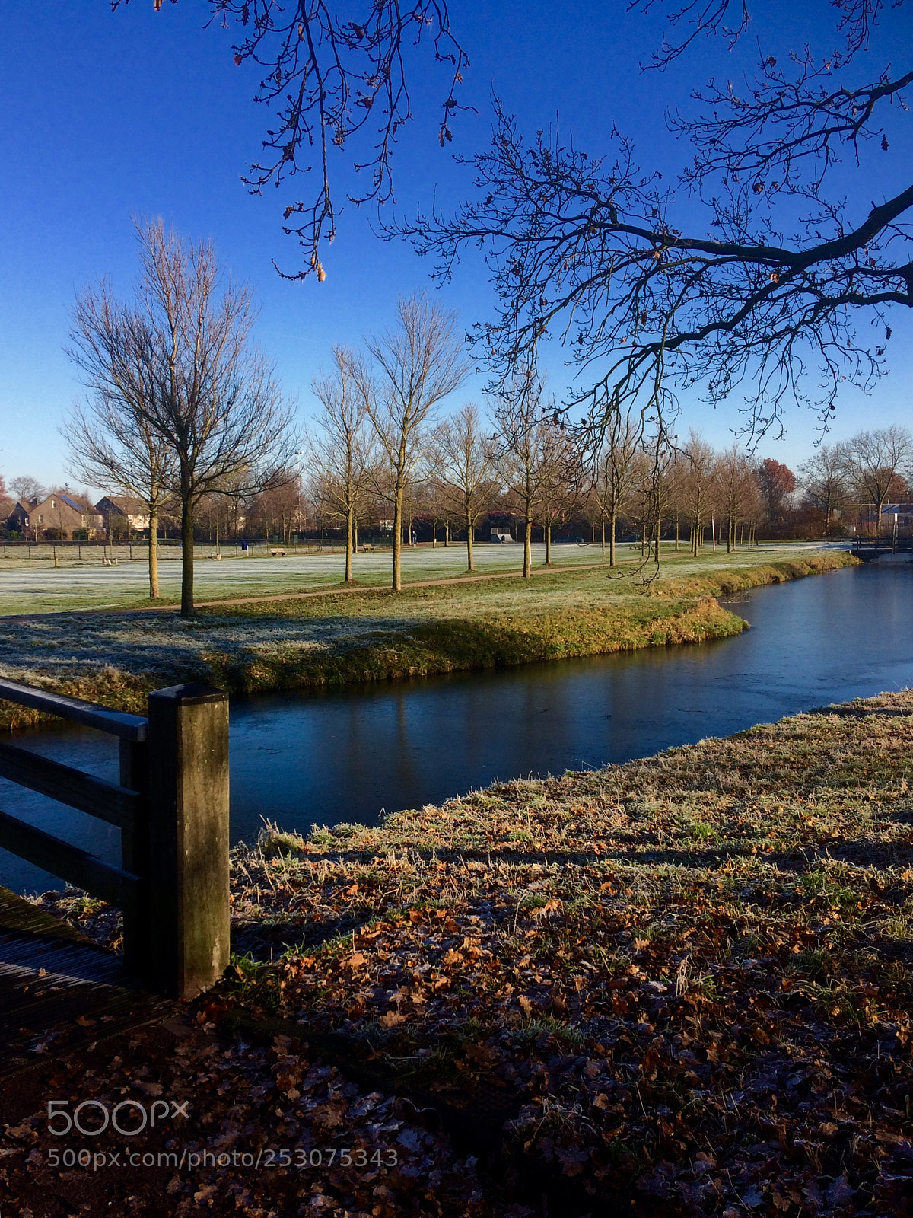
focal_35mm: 29
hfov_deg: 48.2
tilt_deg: -4.8
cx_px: 456
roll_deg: -0.1
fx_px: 1020
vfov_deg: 61.7
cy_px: 609
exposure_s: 1/1053
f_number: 2.2
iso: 32
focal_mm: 4.15
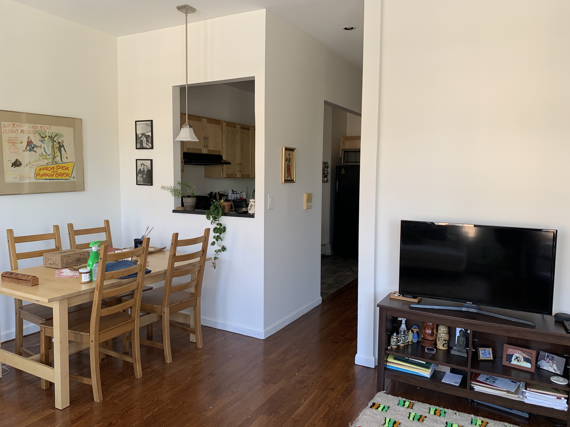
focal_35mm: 26
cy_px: 214
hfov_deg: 67.3
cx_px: 285
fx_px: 428
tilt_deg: -3.0
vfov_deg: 53.1
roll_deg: -1.5
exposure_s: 1/121
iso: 80
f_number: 1.8
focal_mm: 4.25
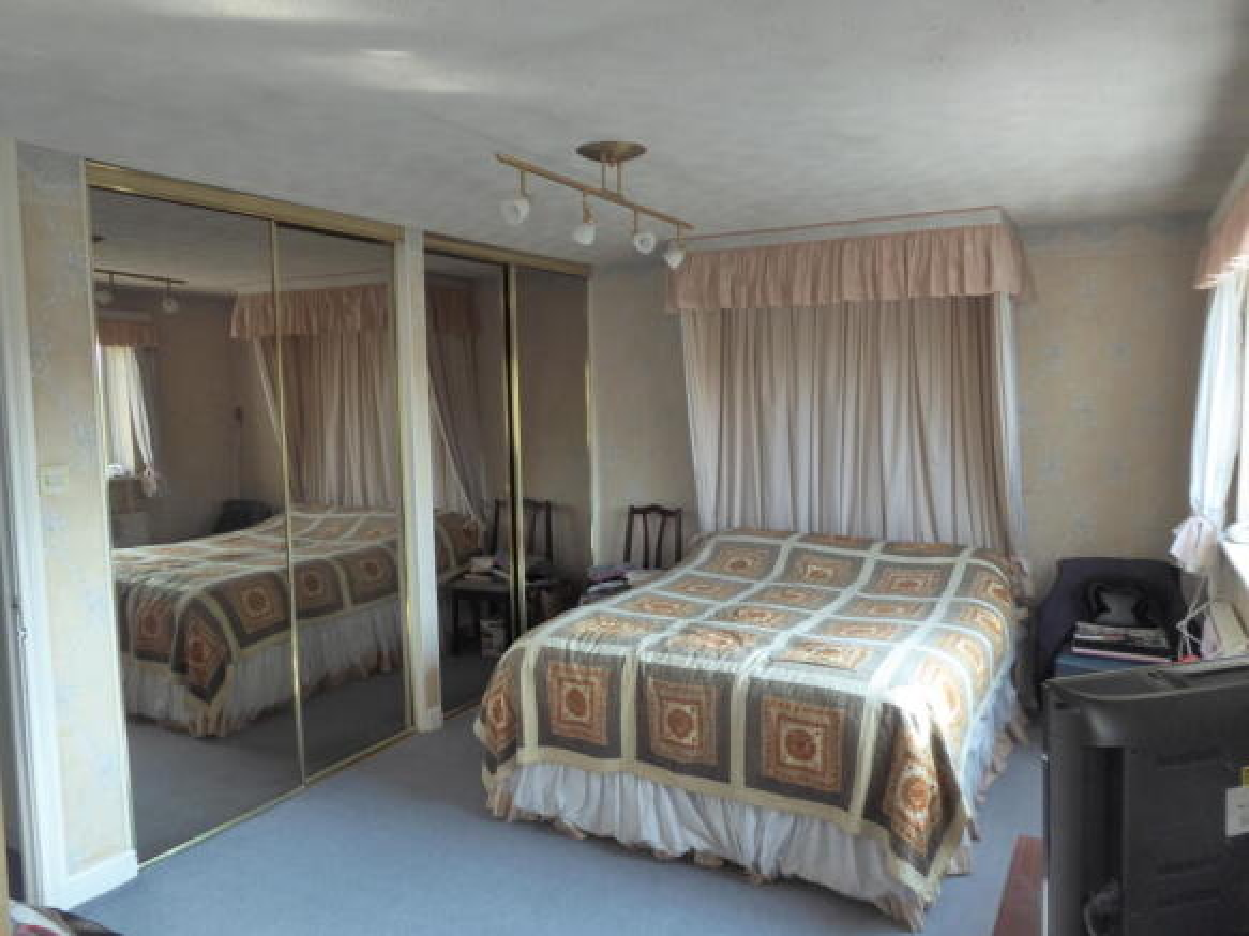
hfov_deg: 71.6
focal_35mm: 24
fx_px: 866
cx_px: 624
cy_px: 468
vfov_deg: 56.8
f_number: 3.3
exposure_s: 1/50
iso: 400
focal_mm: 4.3
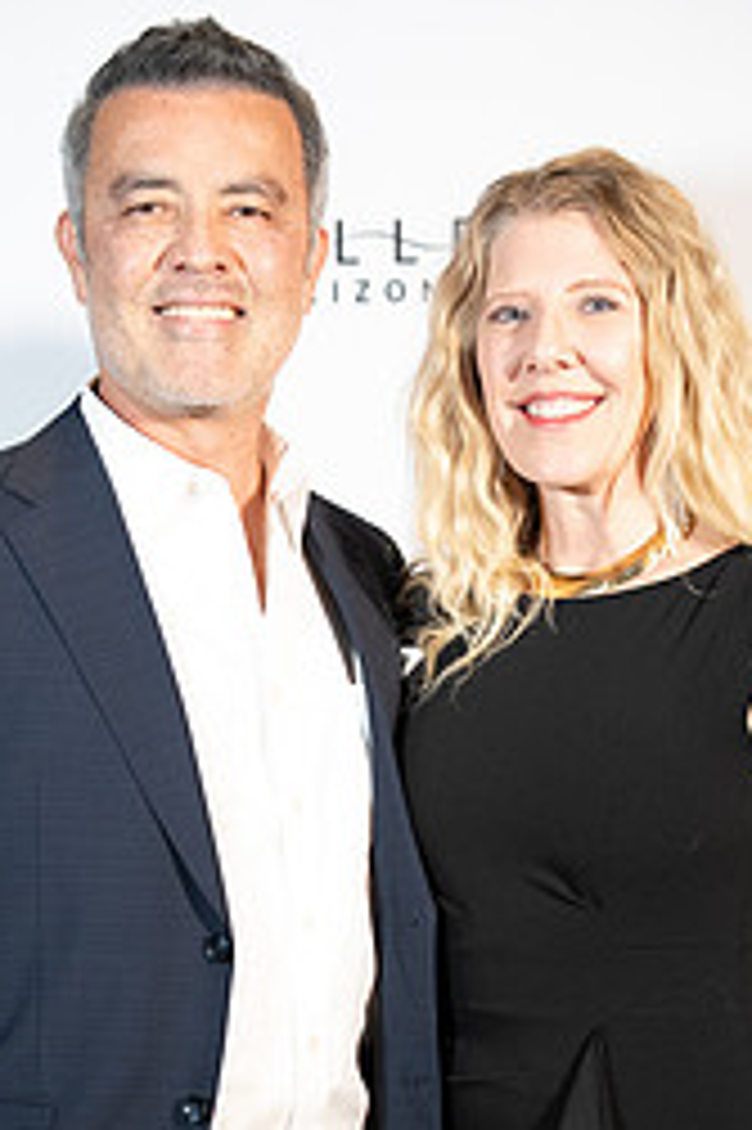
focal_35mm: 110
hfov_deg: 12.4
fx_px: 3451
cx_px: 329
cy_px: 896
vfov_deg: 18.4
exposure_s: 1/160
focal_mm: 61.4
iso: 1600
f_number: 2.8
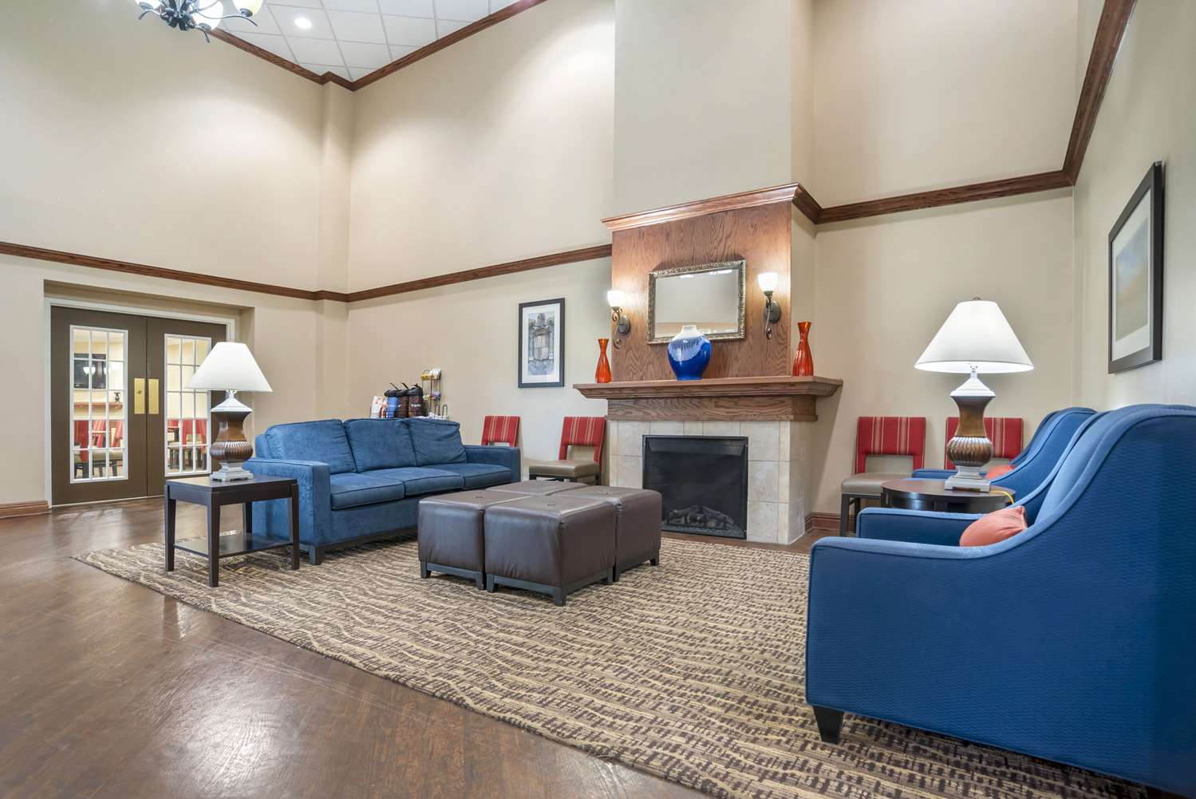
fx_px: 598
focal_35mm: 18
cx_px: 598
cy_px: 400
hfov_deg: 90.0
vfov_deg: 67.4
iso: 400
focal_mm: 18
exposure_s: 5
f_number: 10
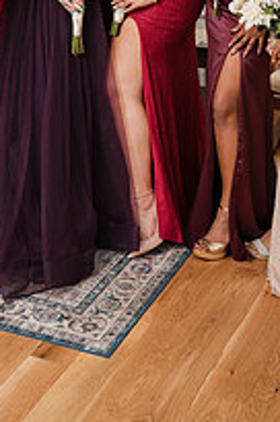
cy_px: -16
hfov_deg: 17.6
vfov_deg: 24.9
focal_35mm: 77
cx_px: 97
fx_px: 901
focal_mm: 35
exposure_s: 1/250
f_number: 4
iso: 1250
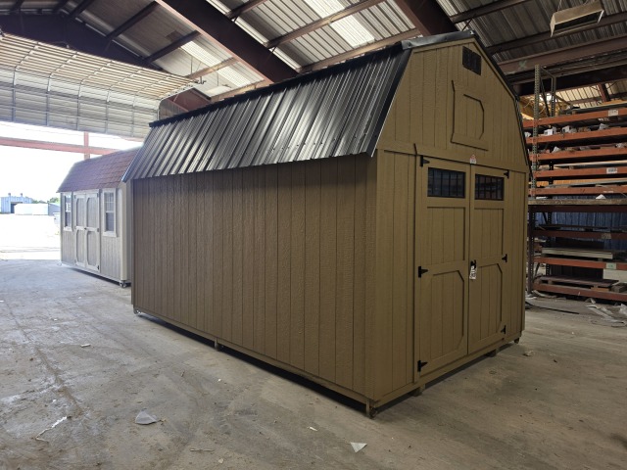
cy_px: 235
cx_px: 314
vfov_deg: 58.9
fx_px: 417
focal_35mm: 23
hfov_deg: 73.9
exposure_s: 1/180
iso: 40
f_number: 1.4
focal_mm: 6.5
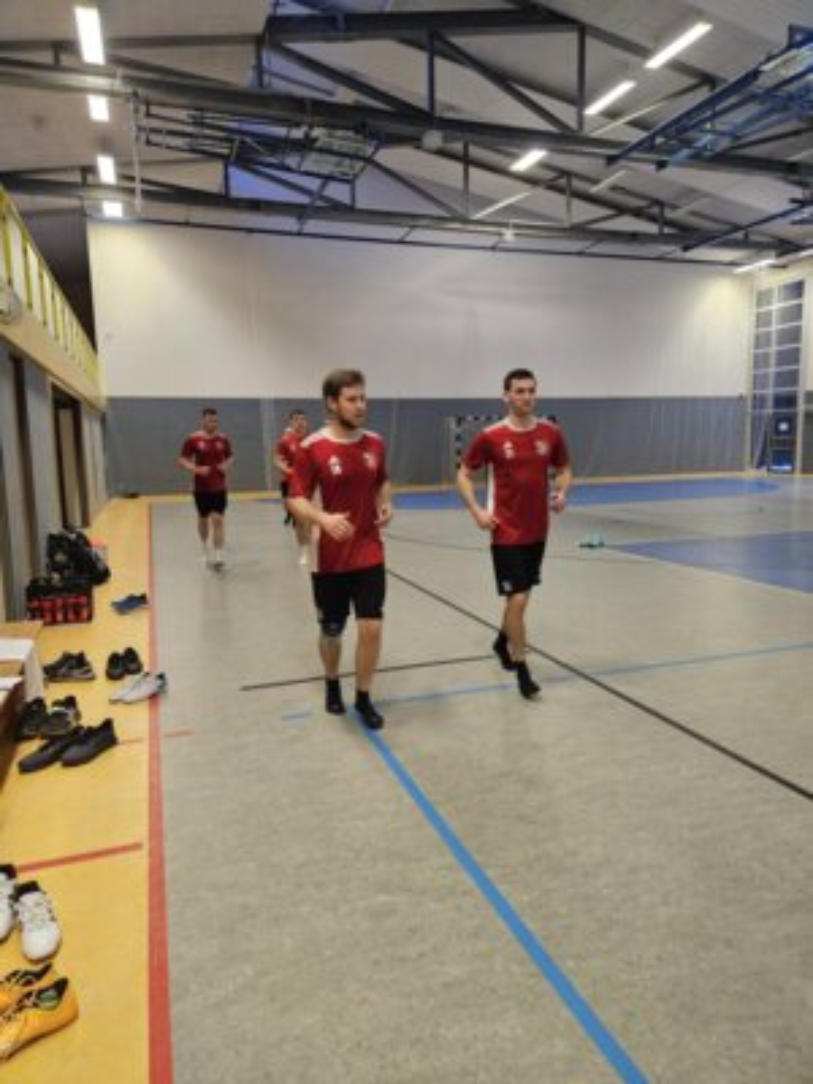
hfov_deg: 58.9
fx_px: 720
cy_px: 542
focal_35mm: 23
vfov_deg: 73.9
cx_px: 406
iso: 500
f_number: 1.8
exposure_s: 1/142
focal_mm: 5.4
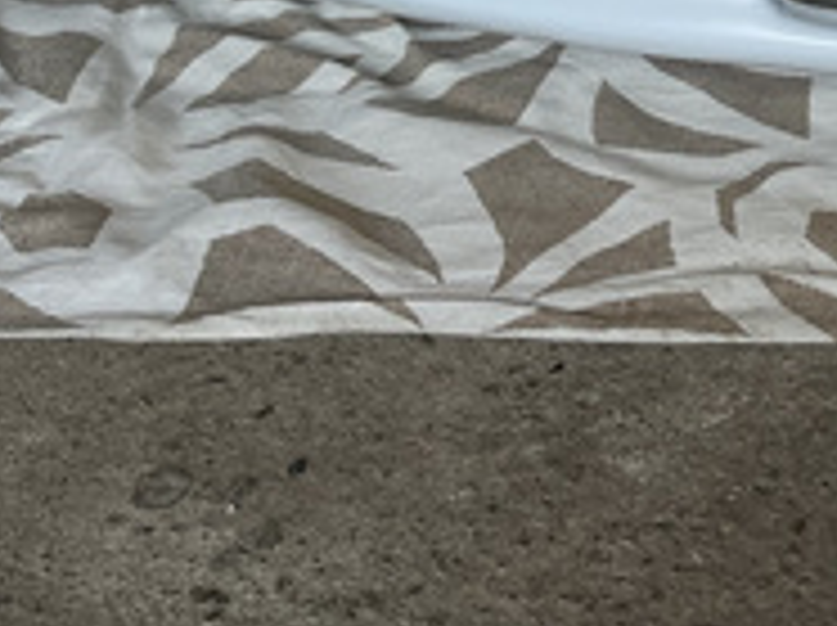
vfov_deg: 17.1
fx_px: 2028
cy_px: -14
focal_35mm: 84
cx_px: 1233
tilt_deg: -30.5
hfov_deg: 20.2
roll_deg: +0.3
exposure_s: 1/484
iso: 50
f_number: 1.6
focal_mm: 5.1
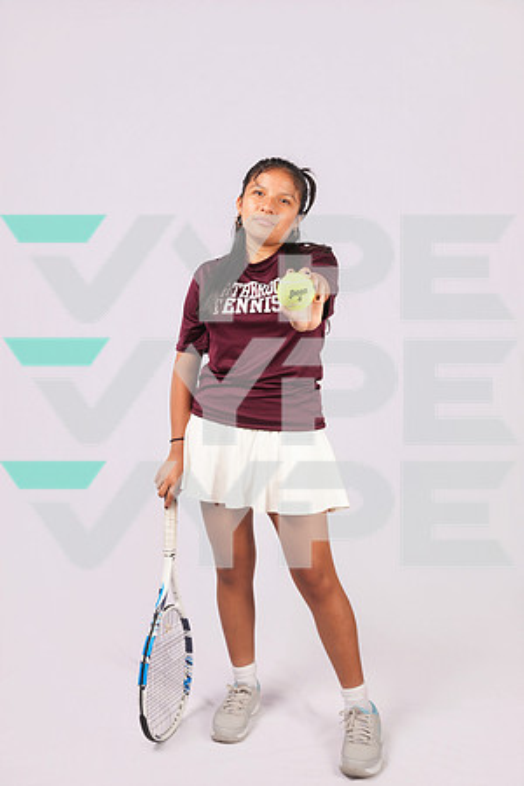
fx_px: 764
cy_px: 393
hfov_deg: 37.9
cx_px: 262
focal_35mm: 35
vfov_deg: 54.4
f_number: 5.6
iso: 160
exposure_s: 1/125
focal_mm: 35
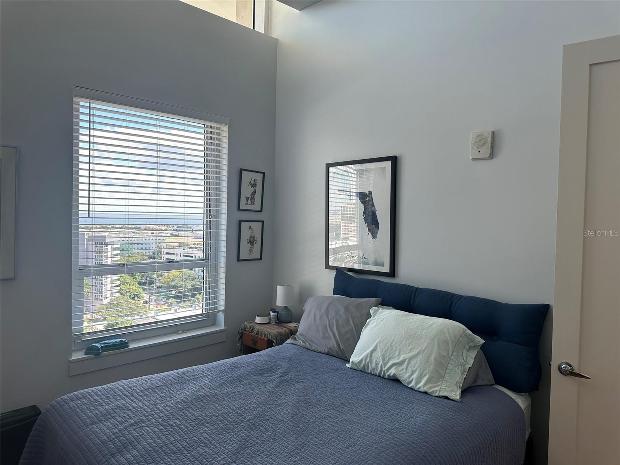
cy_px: 232
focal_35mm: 24
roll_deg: -2.7
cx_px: 310
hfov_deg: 71.6
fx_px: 430
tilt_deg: -0.7
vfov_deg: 56.8
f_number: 1.78
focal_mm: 6.86
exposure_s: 1/349
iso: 80
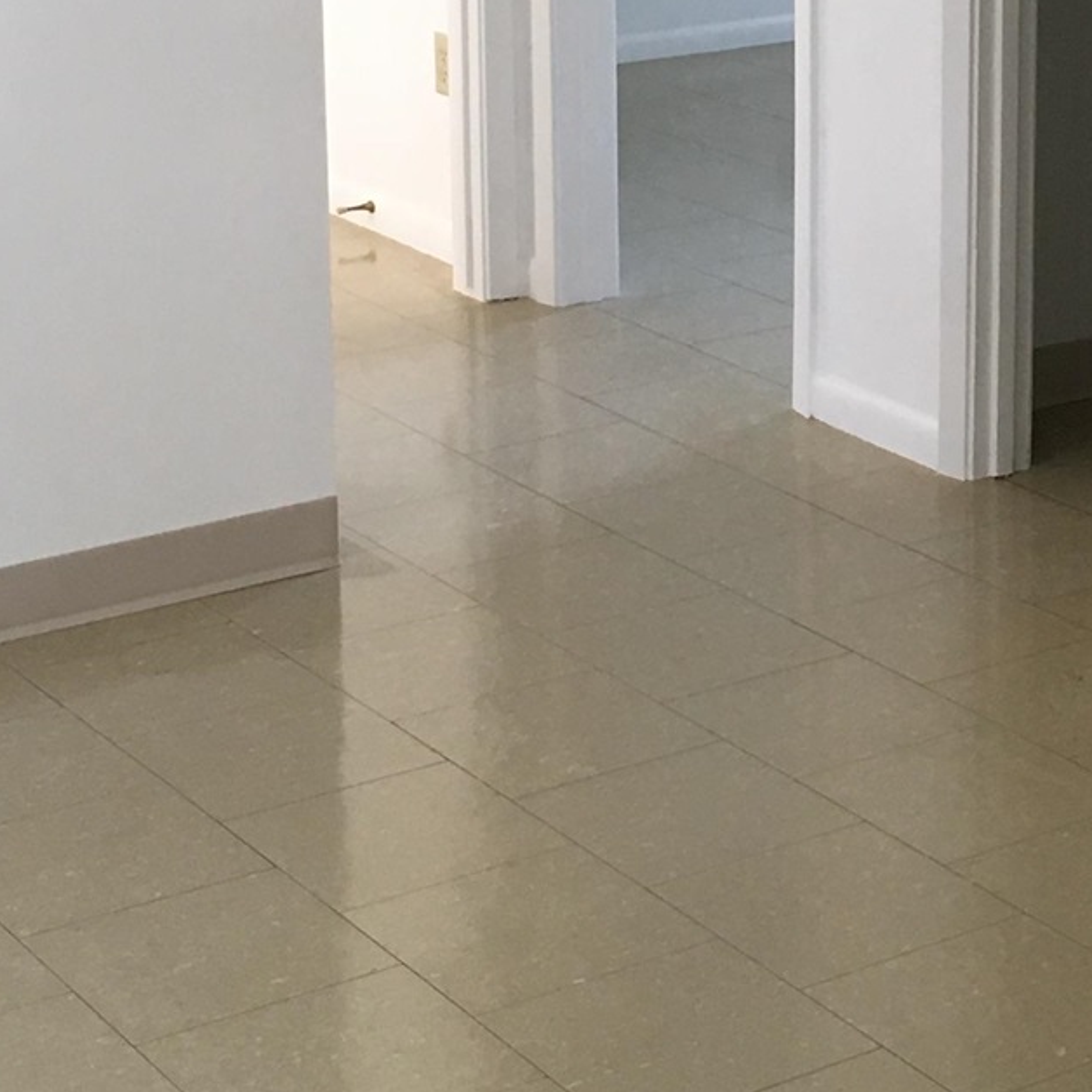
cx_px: 969
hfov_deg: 18.2
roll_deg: -0.1
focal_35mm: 94
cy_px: 38
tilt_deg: -10.1
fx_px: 3355
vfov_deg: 18.1
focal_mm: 4.15
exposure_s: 1/30
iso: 80
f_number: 2.2
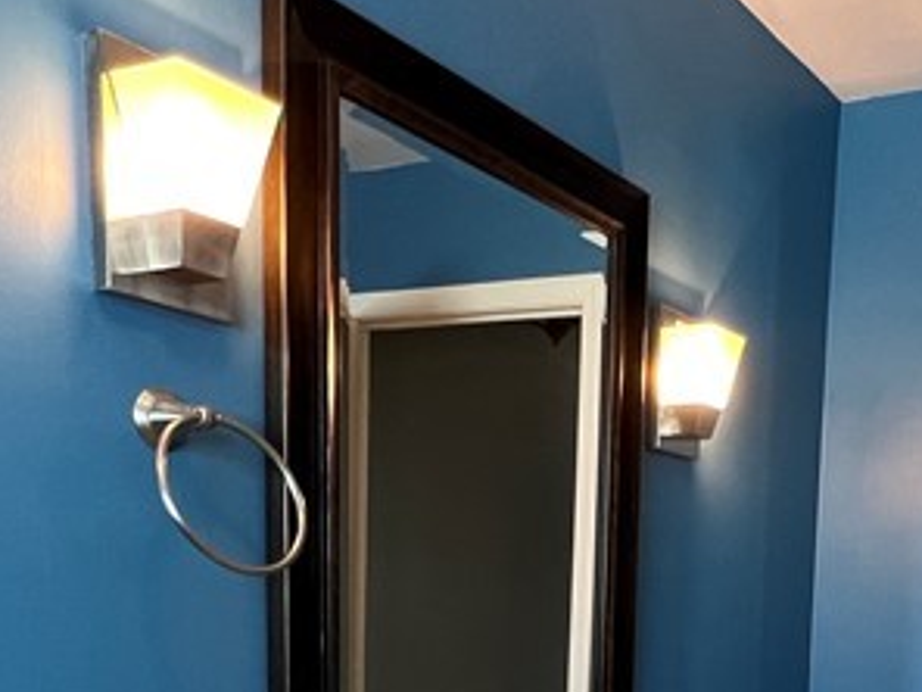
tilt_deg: -7.4
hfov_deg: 40.3
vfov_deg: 28.4
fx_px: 1199
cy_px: 814
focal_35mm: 45
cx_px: 738
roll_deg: -2.5
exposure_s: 1/60
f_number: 1.8
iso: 200
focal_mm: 1.57
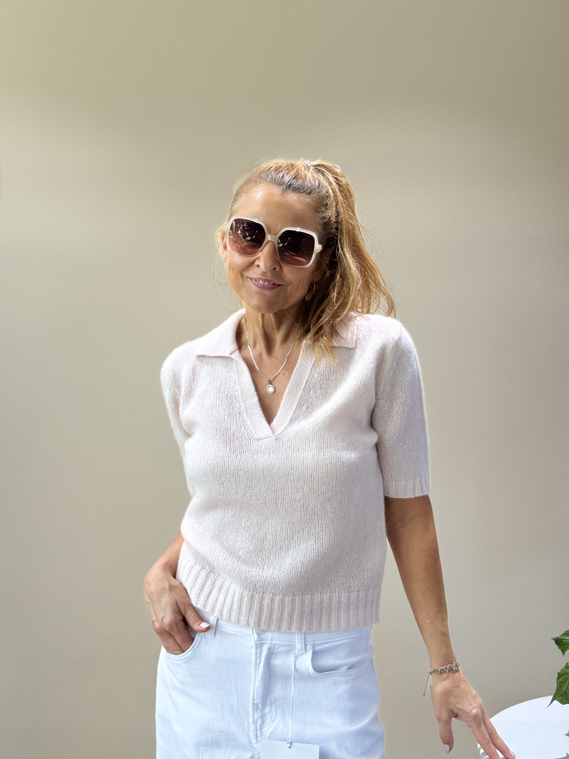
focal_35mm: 48
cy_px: 380
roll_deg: +0.7
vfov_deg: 39.7
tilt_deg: -2.1
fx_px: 1052
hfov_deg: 30.3
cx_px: 284
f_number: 1.78
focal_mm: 6.76
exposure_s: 1/190
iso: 64
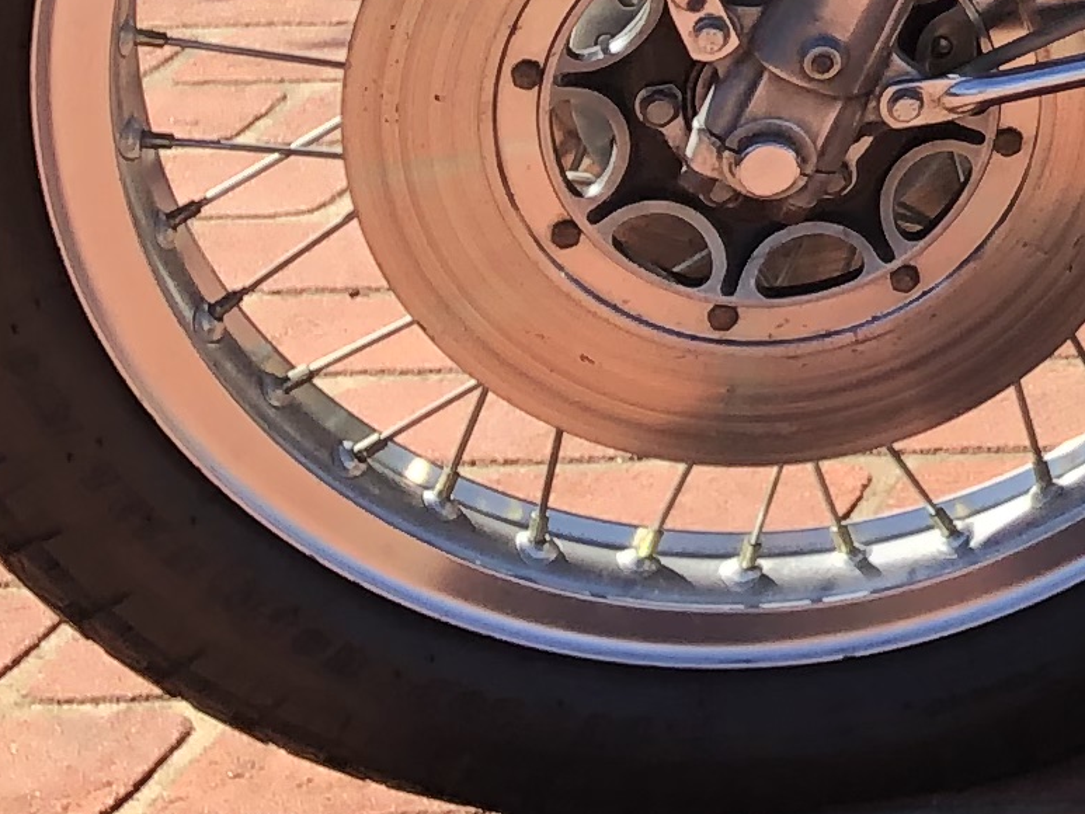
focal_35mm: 146
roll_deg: +0.7
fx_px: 4577
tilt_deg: -8.6
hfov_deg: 11.6
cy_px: -525
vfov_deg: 9.8
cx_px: 2434
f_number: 1.8
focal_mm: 3.99
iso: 20
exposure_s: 1/623
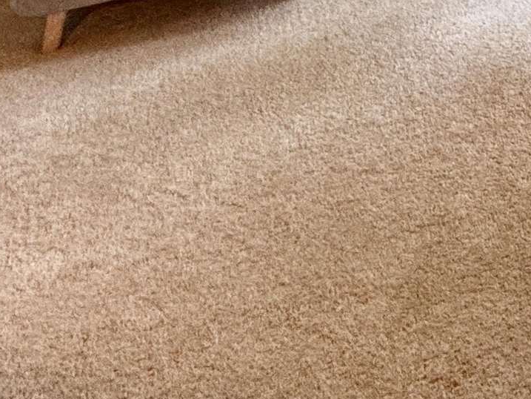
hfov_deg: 27.2
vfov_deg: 16.8
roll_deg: -0.5
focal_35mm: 60
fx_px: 921
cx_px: 681
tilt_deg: -1.2
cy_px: -440
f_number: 2.2
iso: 200
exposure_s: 1/120
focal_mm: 2.22
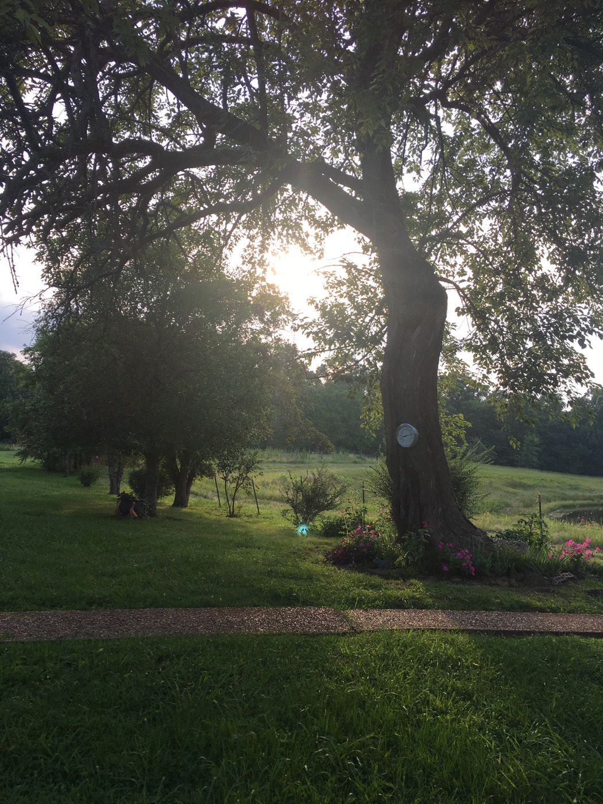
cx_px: 302
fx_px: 674
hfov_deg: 48.2
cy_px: 402
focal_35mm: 29
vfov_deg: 61.7
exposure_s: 1/381
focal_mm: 4.15
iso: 25
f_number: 2.2
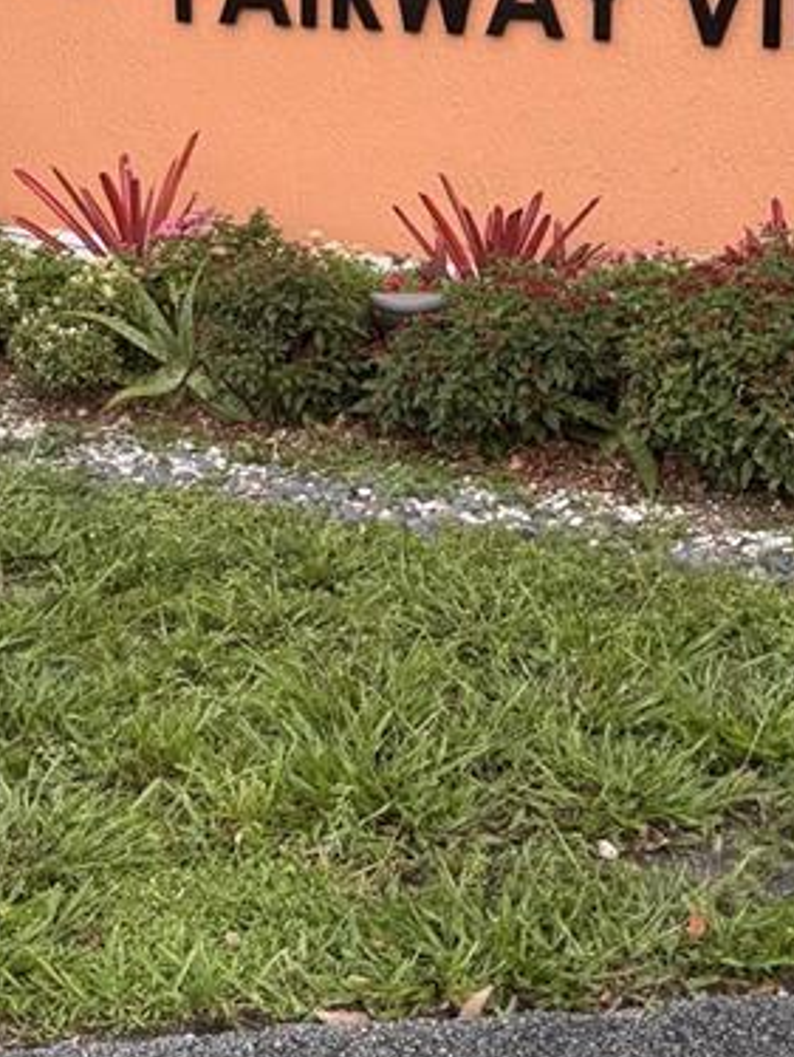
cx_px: 514
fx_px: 2352
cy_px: 172
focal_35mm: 77
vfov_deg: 24.8
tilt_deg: -5.1
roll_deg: +0.5
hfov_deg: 19.1
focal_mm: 6.76
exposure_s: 1/289
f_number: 1.78
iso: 80
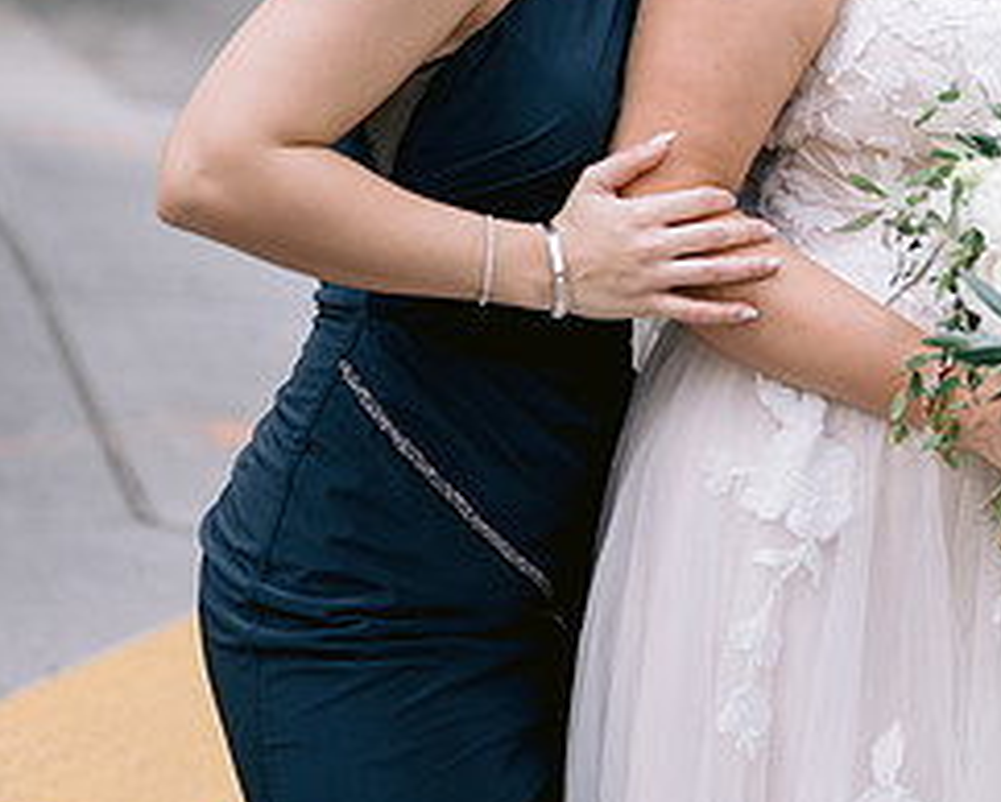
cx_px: 998
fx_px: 3469
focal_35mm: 117
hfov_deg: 16.1
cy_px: 27
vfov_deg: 13.0
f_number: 1.8
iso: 160
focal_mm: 50
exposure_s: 1/500
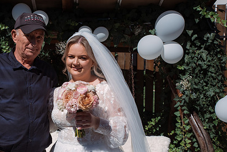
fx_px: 322
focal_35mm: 51
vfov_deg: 26.4
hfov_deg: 38.3
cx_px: 70
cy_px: 100
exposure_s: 1/1600
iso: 250
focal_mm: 36
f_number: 5.6
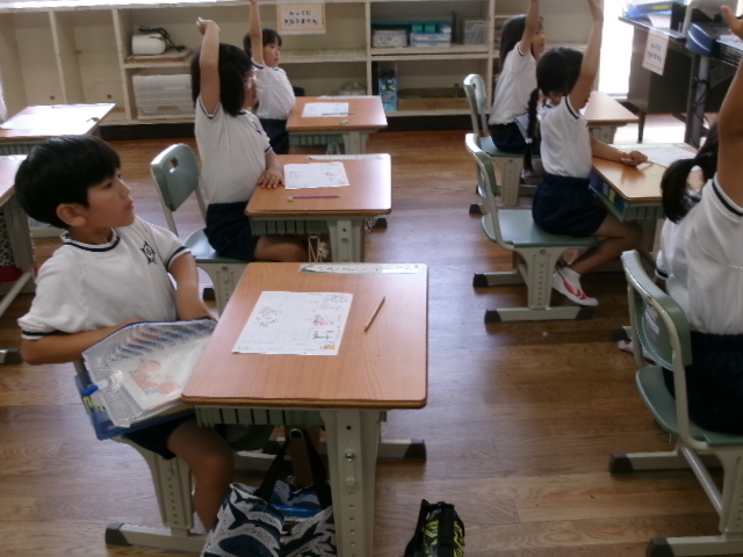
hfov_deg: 43.9
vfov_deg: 33.6
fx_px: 923
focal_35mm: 43
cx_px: 372
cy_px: 278
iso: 130
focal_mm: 7.8
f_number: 4.7
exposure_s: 1/34
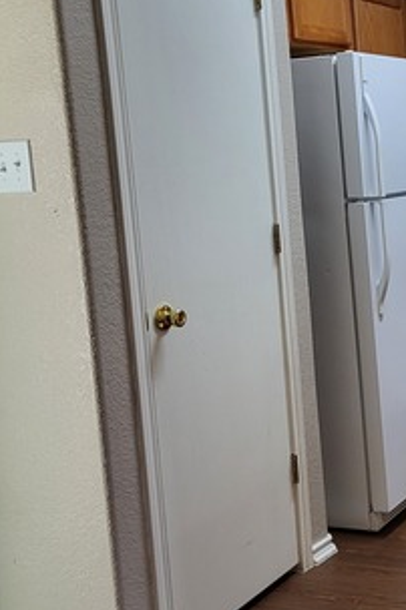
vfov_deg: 35.1
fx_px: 966
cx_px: 478
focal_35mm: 57
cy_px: 275
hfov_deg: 22.1
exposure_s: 1/120
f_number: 1.8
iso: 250
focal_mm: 5.4
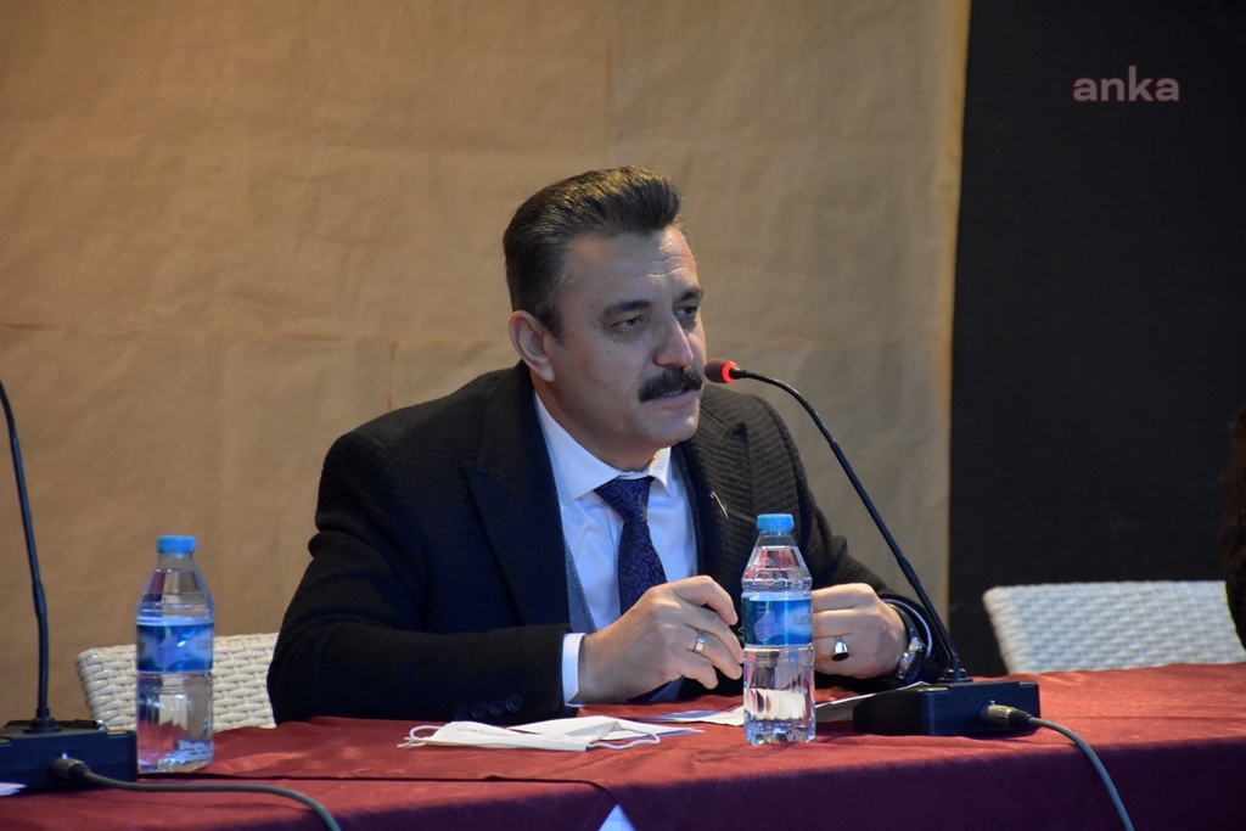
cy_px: 416
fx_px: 6023
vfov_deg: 7.9
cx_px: 623
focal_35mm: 174
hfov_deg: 11.8
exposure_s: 1/60
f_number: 5.6
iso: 5000
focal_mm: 116
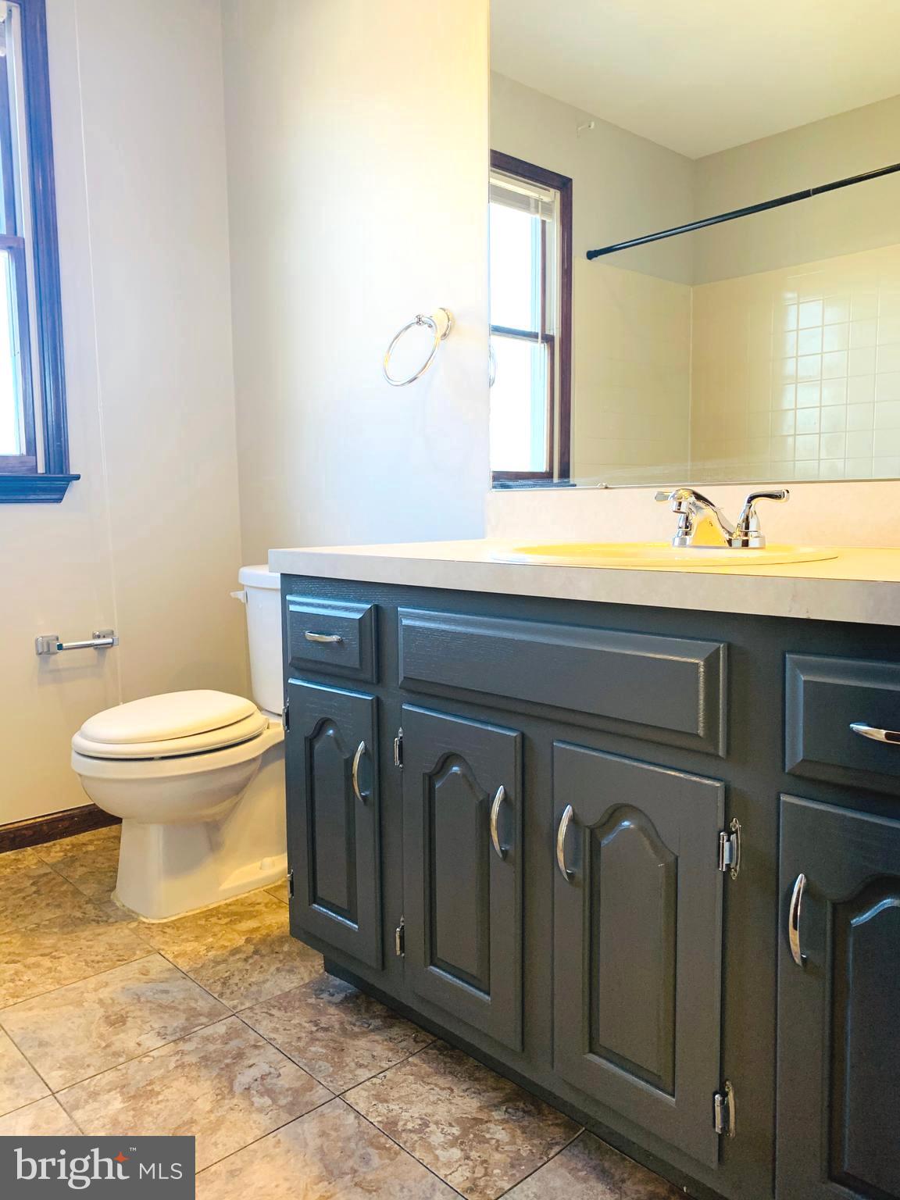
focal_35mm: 26
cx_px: 450
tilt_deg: -5.2
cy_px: 600
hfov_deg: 53.1
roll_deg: +0.8
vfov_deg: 67.3
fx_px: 901
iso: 100
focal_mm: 4.25
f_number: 1.8
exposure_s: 1/60
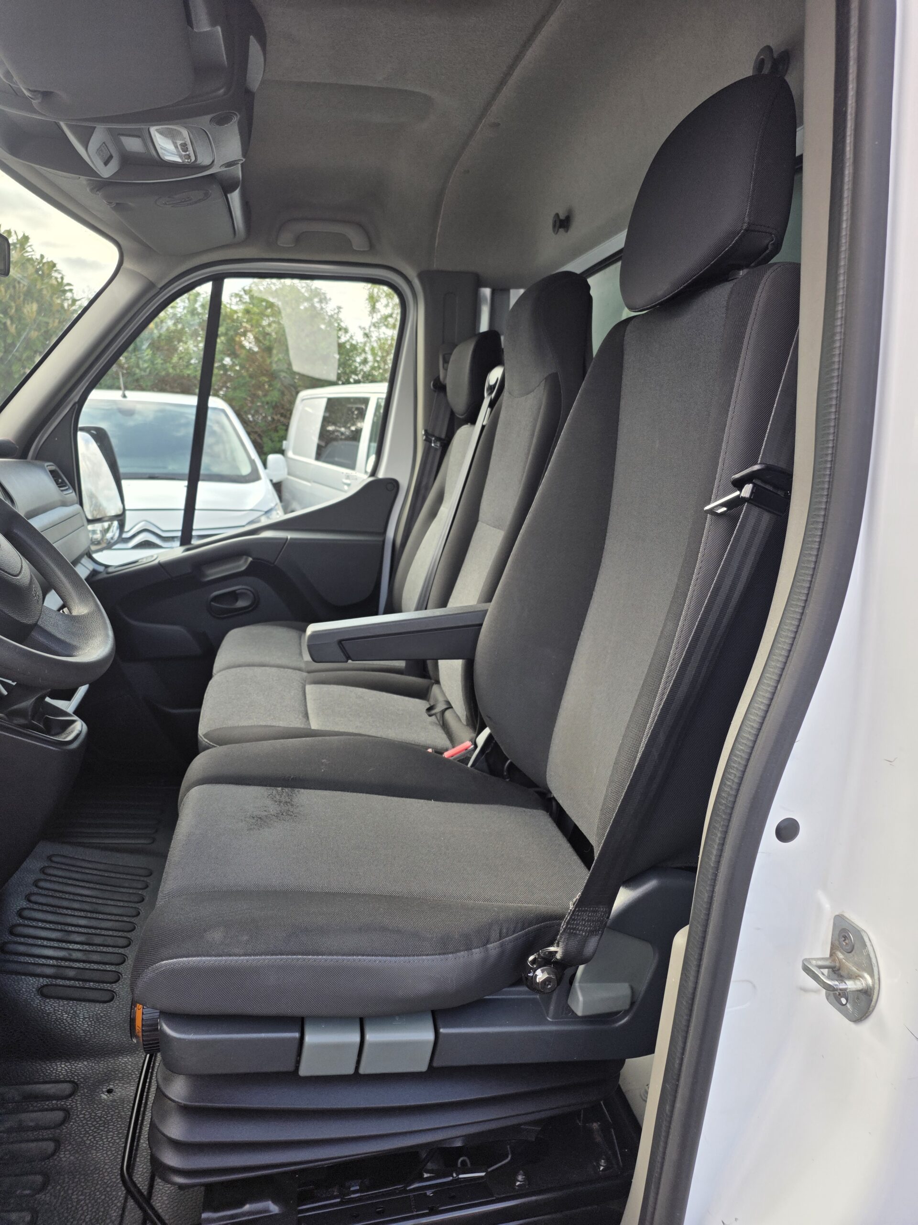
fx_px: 813
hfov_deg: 58.9
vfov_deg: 73.9
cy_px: 612
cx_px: 459
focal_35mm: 23
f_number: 1.7
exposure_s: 1/359
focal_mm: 6.25
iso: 40
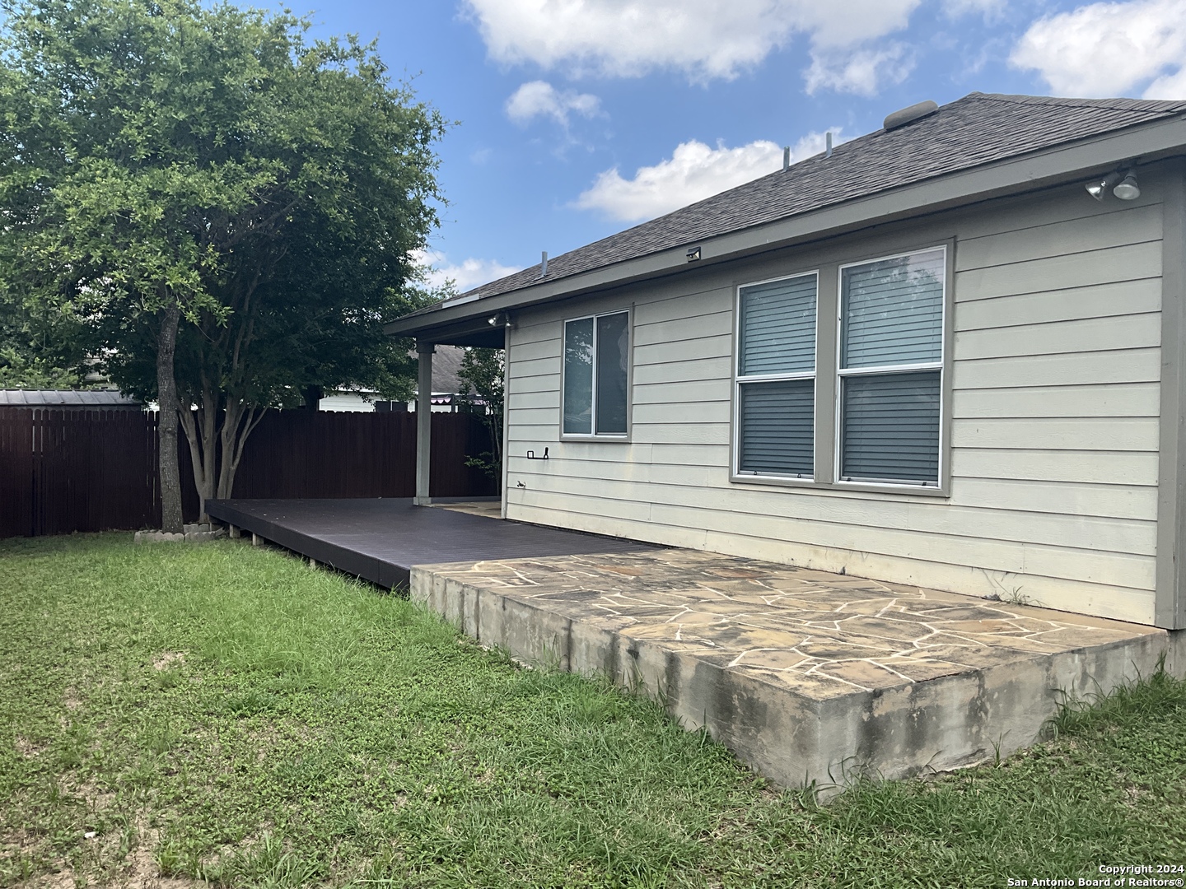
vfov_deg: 48.2
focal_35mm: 29
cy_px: 444
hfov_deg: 61.7
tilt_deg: +0.2
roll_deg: -1.4
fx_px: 994
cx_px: 593
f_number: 1.8
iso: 25
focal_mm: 3
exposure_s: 1/1121
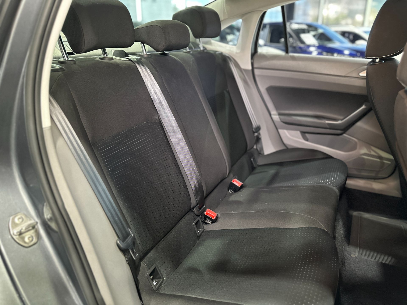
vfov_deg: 56.8
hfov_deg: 71.6
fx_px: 282
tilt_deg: -21.1
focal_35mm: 24
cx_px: 204
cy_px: 152
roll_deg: +0.6
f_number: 1.78
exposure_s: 1/40
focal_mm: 6.86
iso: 800
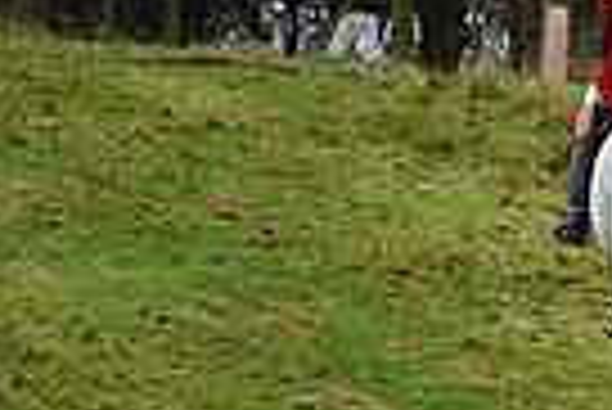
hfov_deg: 2.4
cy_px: -18
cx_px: 1080
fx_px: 14533
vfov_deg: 1.6
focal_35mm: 854
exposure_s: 1/1000
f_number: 3.5
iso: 1250
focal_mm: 200
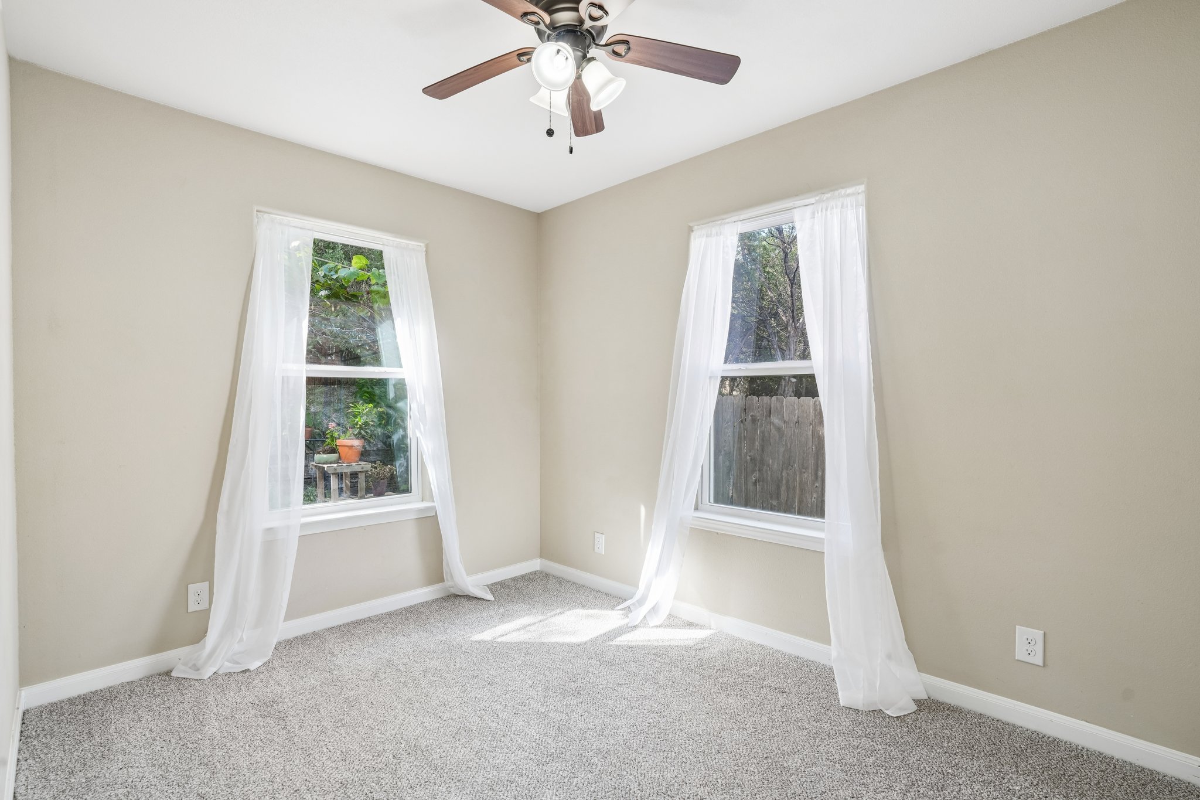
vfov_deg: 73.7
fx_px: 533
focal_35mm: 16
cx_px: 600
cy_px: 400
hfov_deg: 96.7
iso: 400
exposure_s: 1/60
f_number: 8
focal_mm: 16
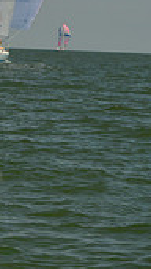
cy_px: -21
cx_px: -299
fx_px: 1896
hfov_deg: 4.4
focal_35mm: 266
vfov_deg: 8.1
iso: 200
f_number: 7.1
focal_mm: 75
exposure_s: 1/800
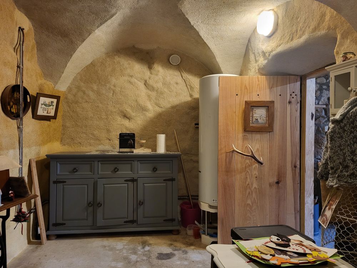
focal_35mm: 26
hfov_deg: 67.3
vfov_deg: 53.1
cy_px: 134
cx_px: 178
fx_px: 268
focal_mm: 5.4
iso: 500
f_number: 1.8
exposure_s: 1/50
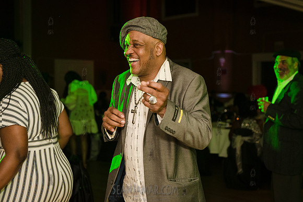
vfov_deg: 27.0
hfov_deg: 39.6
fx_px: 421
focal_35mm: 50
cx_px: 152
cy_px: 101
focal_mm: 50
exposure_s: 1/250
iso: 2000
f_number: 3.5
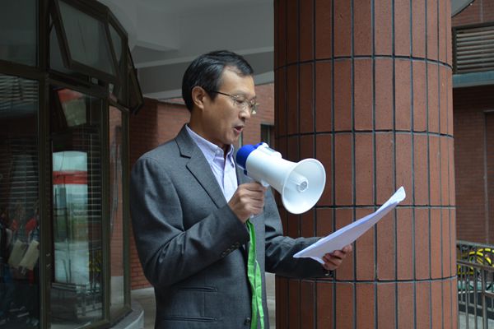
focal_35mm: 63
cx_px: 247
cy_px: 164
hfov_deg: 31.9
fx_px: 864
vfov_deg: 21.6
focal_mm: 42
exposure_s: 1/80
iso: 400
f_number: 5.3
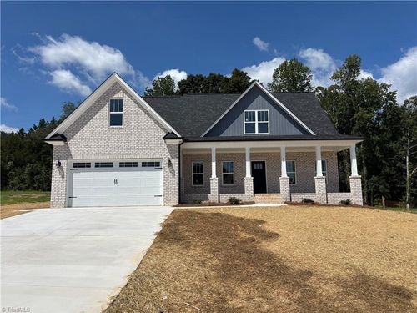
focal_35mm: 26
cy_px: 156
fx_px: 313
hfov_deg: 67.3
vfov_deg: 53.1
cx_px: 208
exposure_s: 1/6711
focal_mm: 5.96
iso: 50
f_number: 1.6
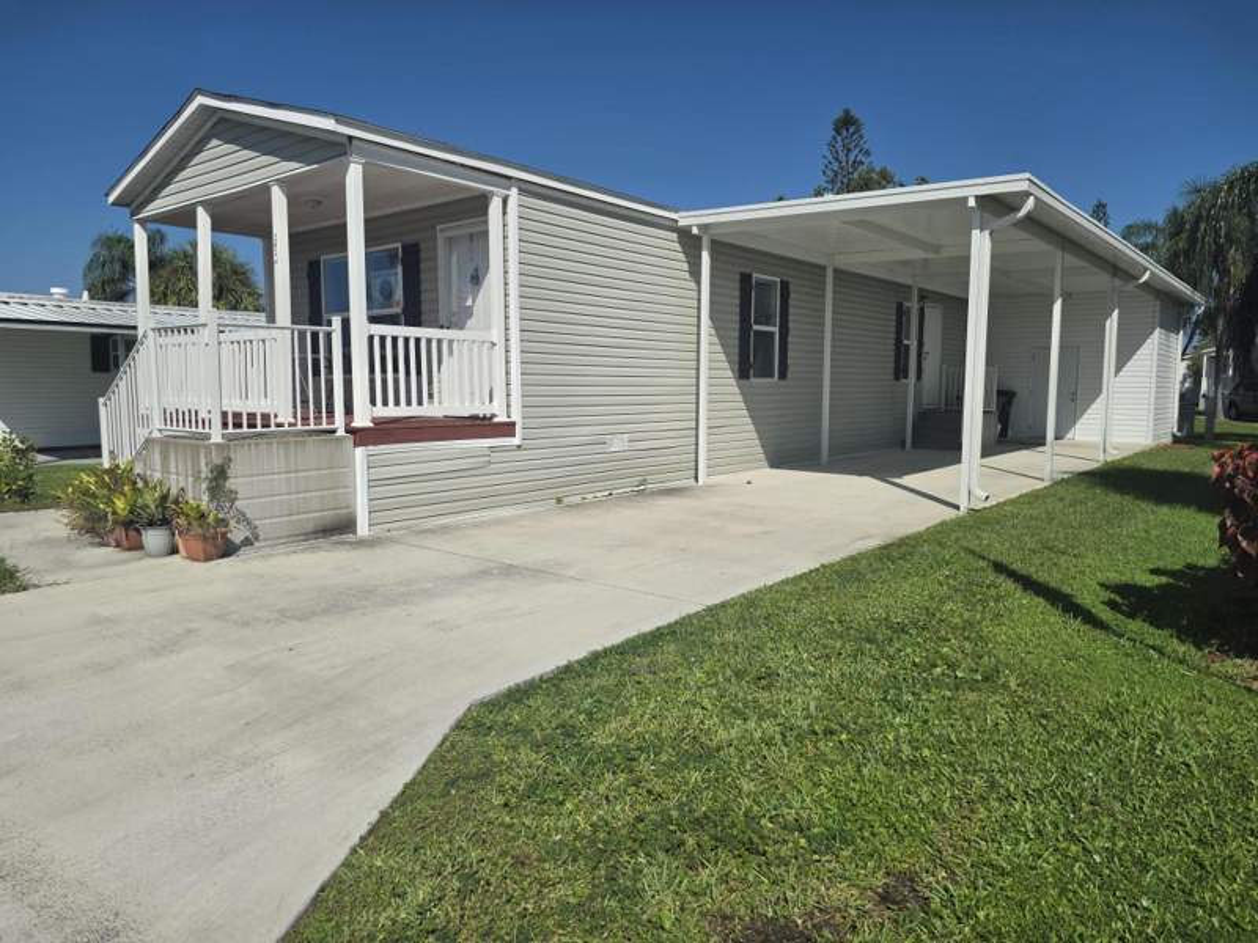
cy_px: 472
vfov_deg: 58.9
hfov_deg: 73.9
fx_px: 836
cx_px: 629
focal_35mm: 23
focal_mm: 6.25
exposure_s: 1/7939
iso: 50
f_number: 1.7
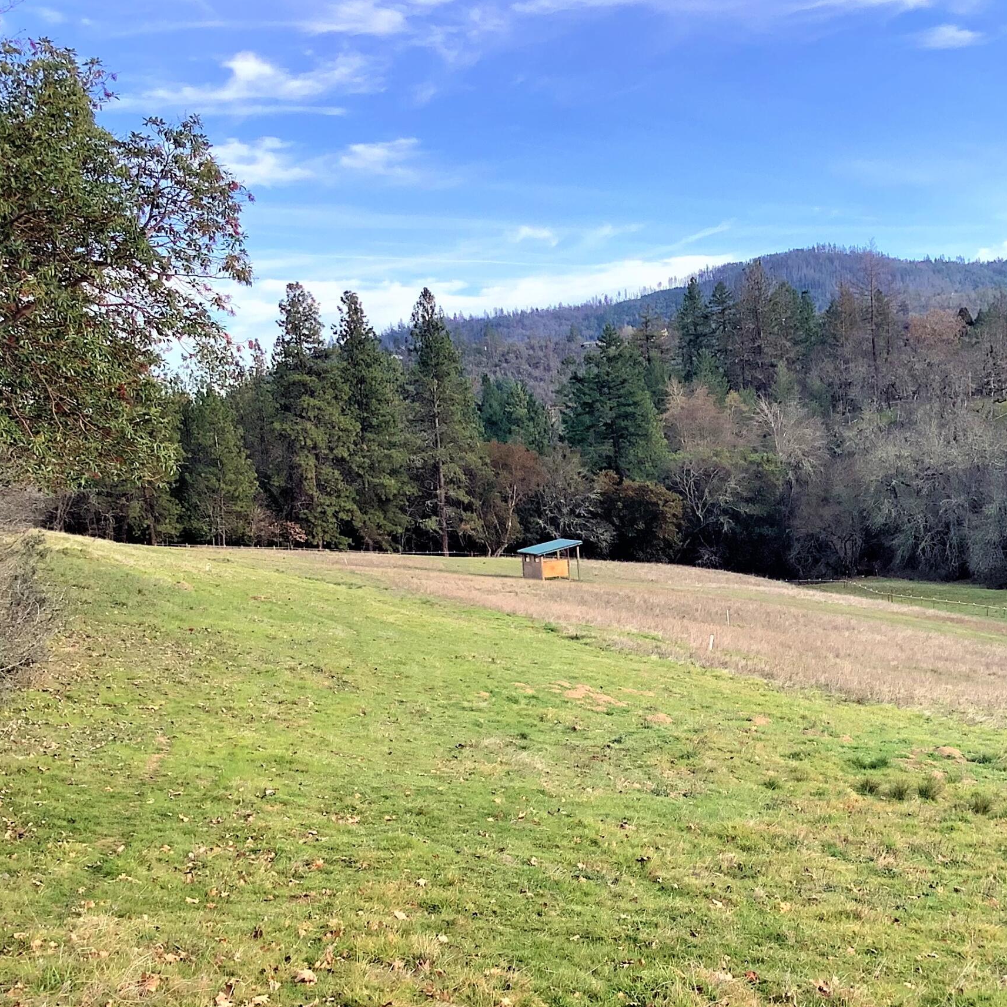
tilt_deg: -6.7
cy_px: 623
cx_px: 673
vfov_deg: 35.2
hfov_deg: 35.0
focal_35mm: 48
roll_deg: +2.7
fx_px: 1580
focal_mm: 3.3
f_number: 2.4
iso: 25
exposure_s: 1/165
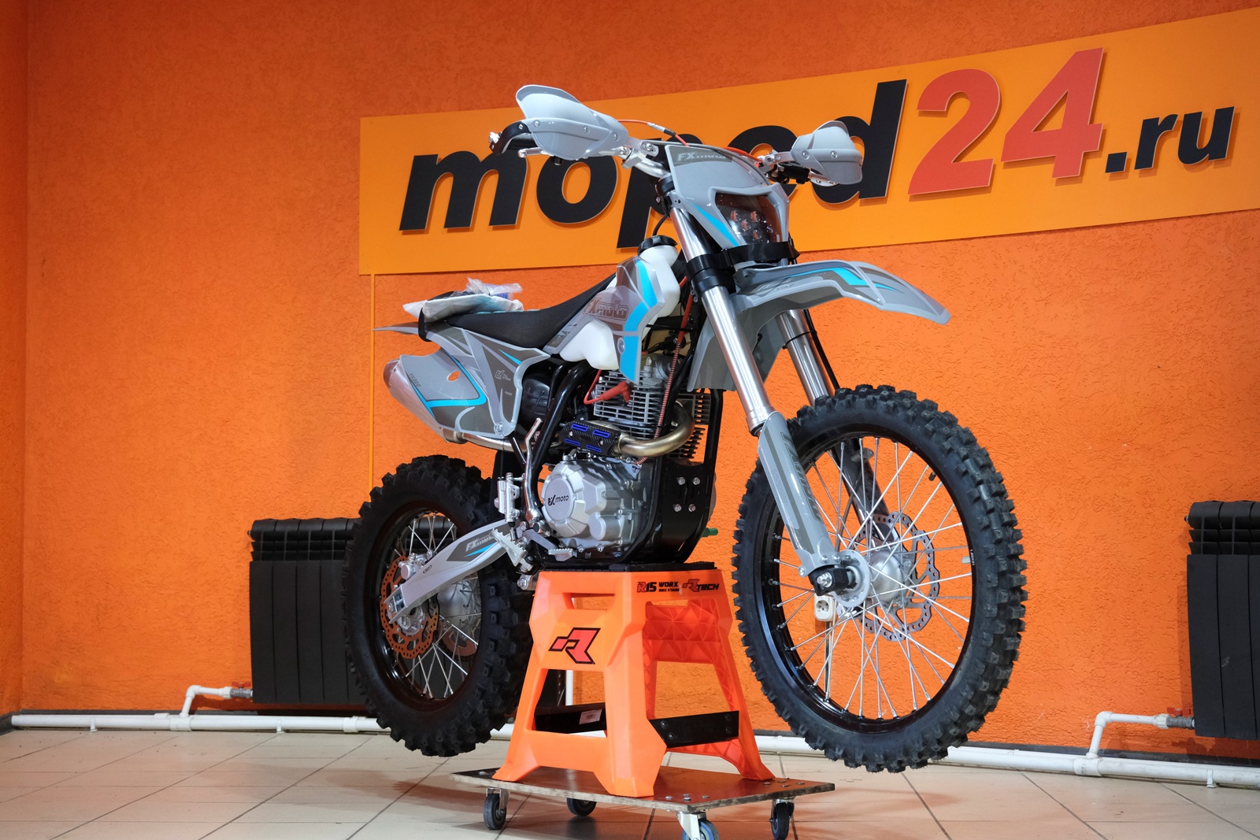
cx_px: 630
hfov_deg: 36.9
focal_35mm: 54
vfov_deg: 25.1
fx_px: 1890
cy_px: 420
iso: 2000
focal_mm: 35.8
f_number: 4
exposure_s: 1/100
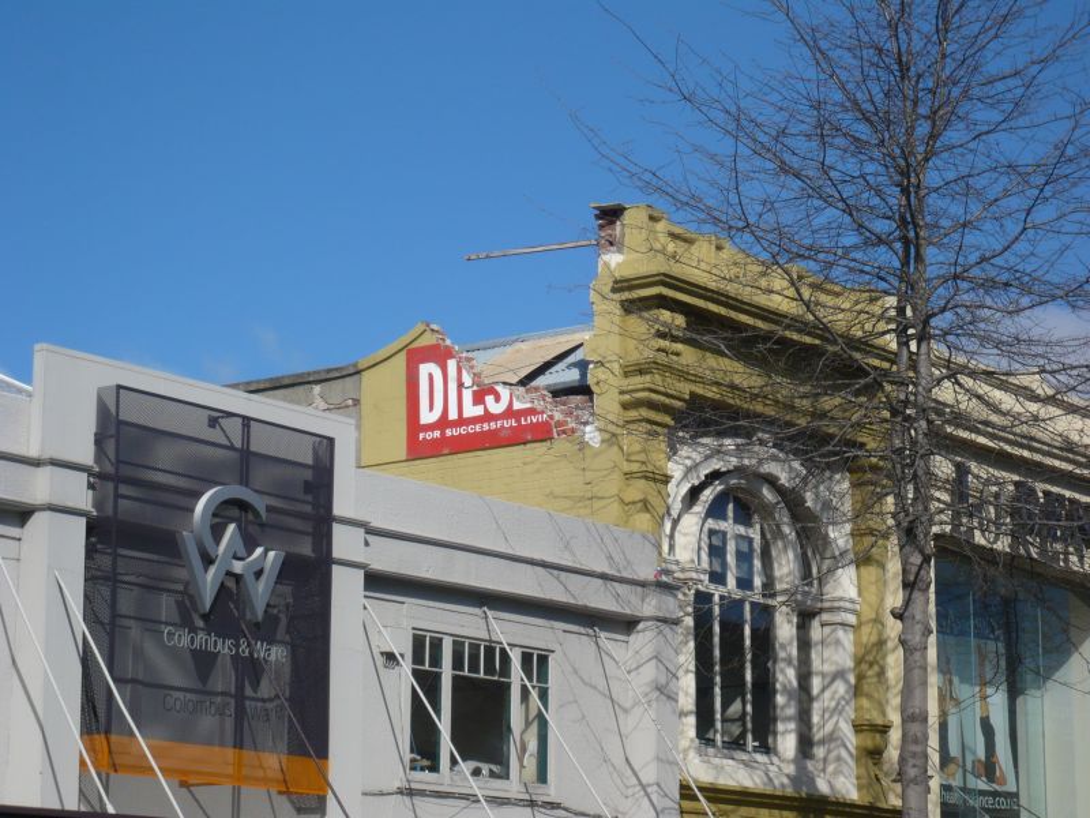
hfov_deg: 19.6
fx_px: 3149
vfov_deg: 14.8
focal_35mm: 100
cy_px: 409
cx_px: 545
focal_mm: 16.4
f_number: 5.6
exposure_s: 1/640
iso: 100
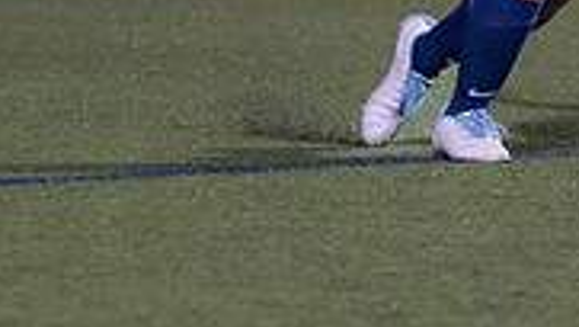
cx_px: 536
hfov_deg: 1.9
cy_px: -429
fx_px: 17664
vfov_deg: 1.1
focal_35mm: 1150
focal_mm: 200
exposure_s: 1/1000
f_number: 2.8
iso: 4000
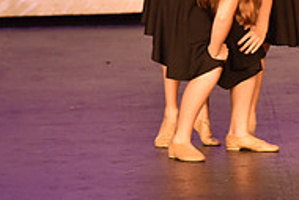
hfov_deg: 3.6
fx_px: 4696
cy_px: -65
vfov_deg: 2.4
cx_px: 382
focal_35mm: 565
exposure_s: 1/250
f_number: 4.5
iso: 2000
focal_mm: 185
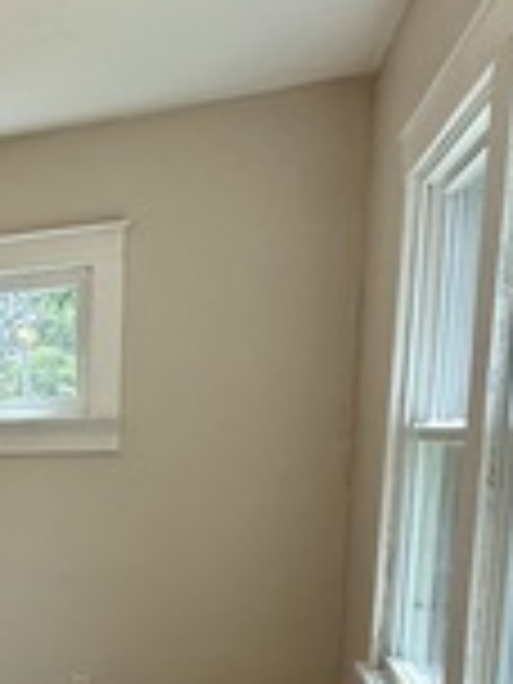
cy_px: 562
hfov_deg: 24.3
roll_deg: +2.4
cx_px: -263
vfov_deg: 39.4
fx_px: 909
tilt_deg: -6.4
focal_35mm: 46
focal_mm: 2.22
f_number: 2.2
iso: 64
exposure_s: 1/134
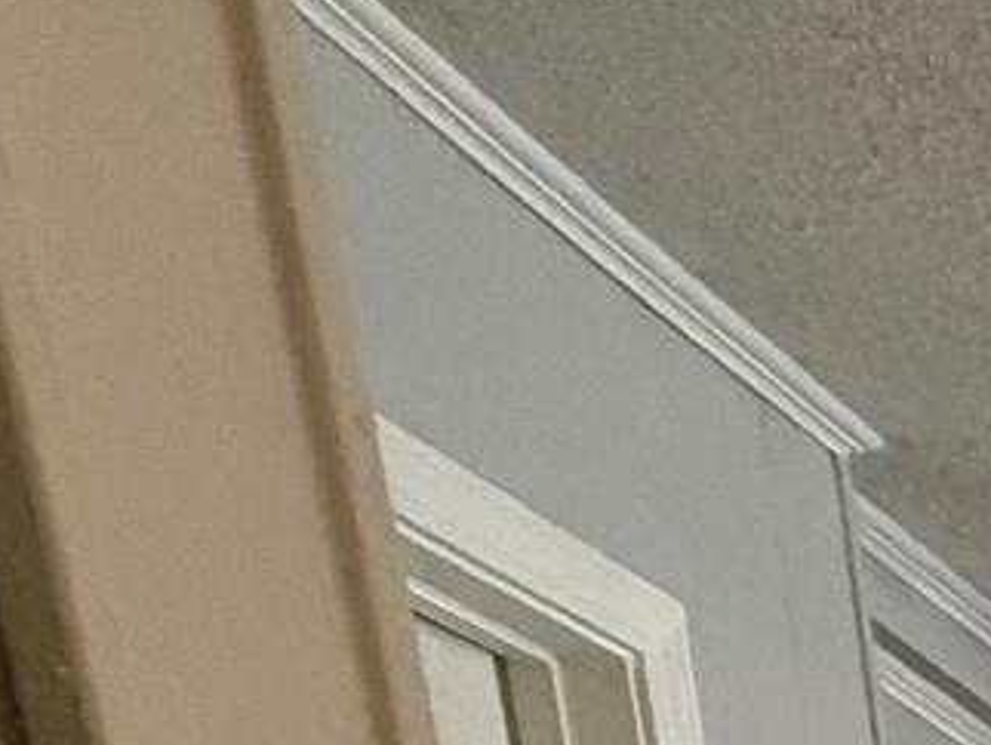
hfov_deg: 11.9
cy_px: 2247
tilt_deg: -15.0
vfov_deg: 10.9
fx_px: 2550
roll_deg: -1.1
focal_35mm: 89
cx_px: 2896
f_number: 2.2
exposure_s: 1/60
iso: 250
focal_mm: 2.22
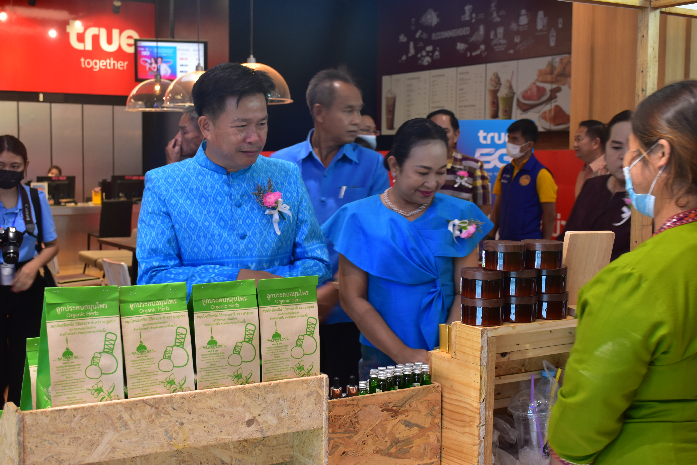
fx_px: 929
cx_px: 348
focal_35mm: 48
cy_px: 232
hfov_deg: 41.1
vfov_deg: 28.1
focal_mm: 32
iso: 400
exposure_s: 1/15
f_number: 6.3
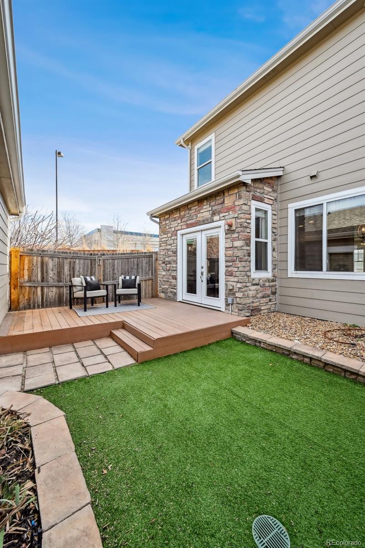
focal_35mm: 14
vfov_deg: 104.3
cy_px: 274
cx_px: 182
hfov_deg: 81.2
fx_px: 213
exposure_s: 1/200
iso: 400
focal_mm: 14
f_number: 10
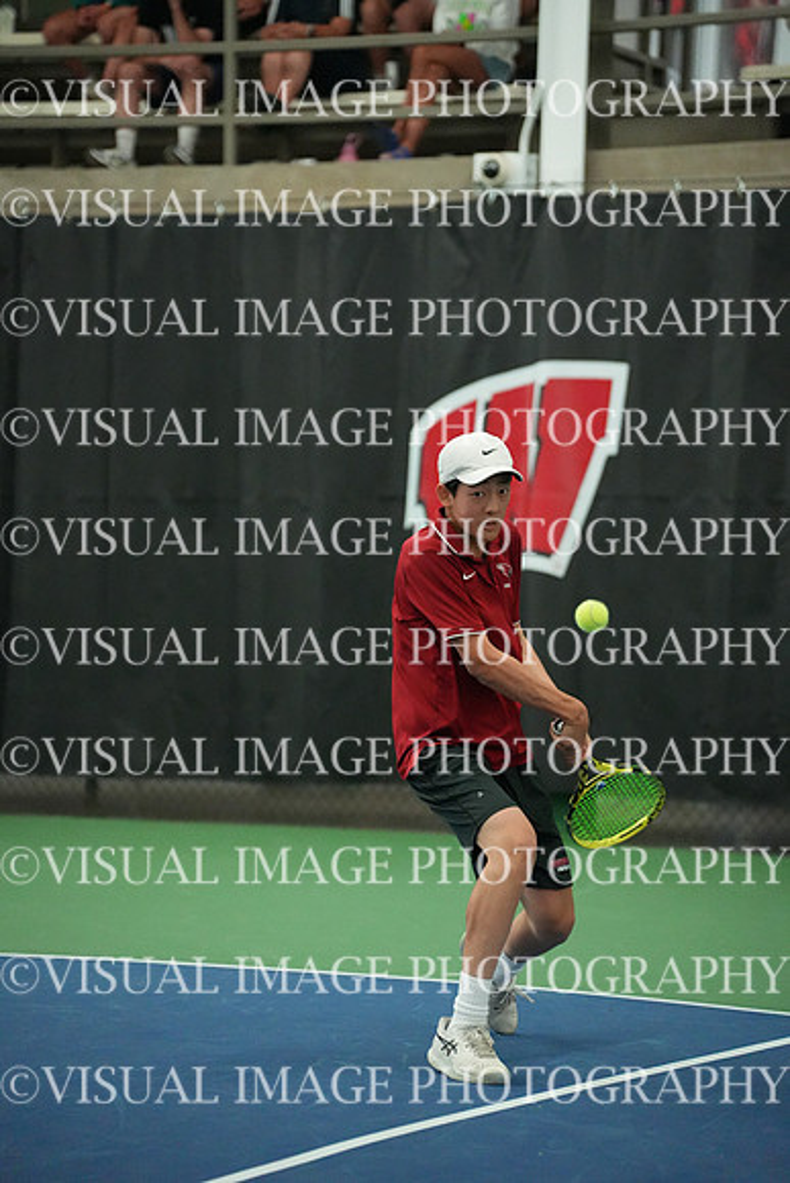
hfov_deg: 11.5
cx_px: 395
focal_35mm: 119
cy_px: 592
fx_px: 3914
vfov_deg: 17.2
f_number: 2.8
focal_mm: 119
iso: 12800
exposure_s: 1/1600
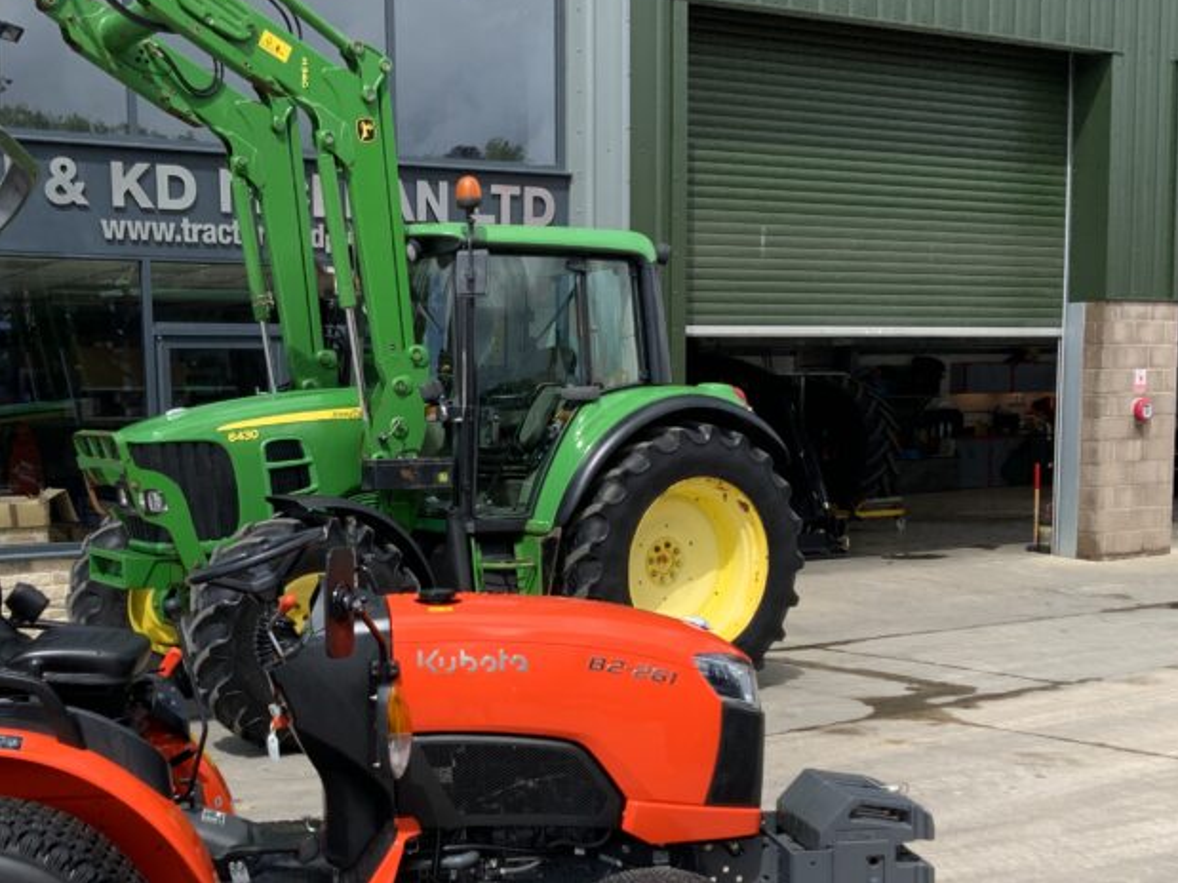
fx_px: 1633
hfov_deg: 39.3
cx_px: 424
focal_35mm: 48
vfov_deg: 30.0
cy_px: 611
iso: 16
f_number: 1.8
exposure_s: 1/1121
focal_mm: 3
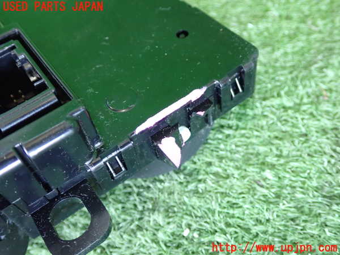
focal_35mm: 38
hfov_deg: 49.0
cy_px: 128
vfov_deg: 37.7
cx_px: 170
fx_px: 373
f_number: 2.7
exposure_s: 1/40
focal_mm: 6.83
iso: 800
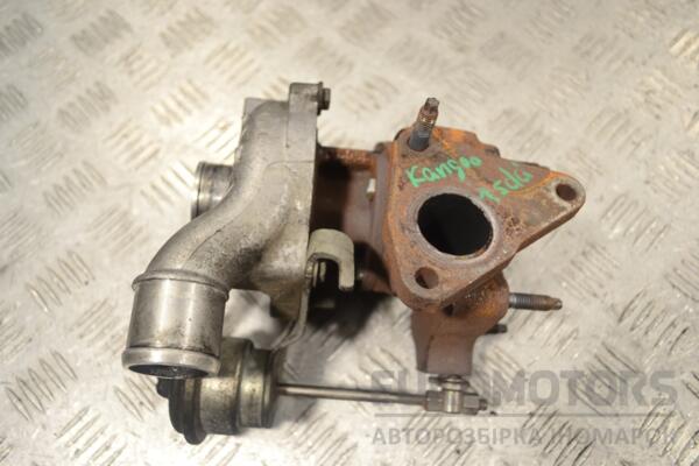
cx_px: 350
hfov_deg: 57.2
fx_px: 641
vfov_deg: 40.0
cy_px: 233
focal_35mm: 33
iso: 100
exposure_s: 1/40
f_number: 3.8
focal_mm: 22
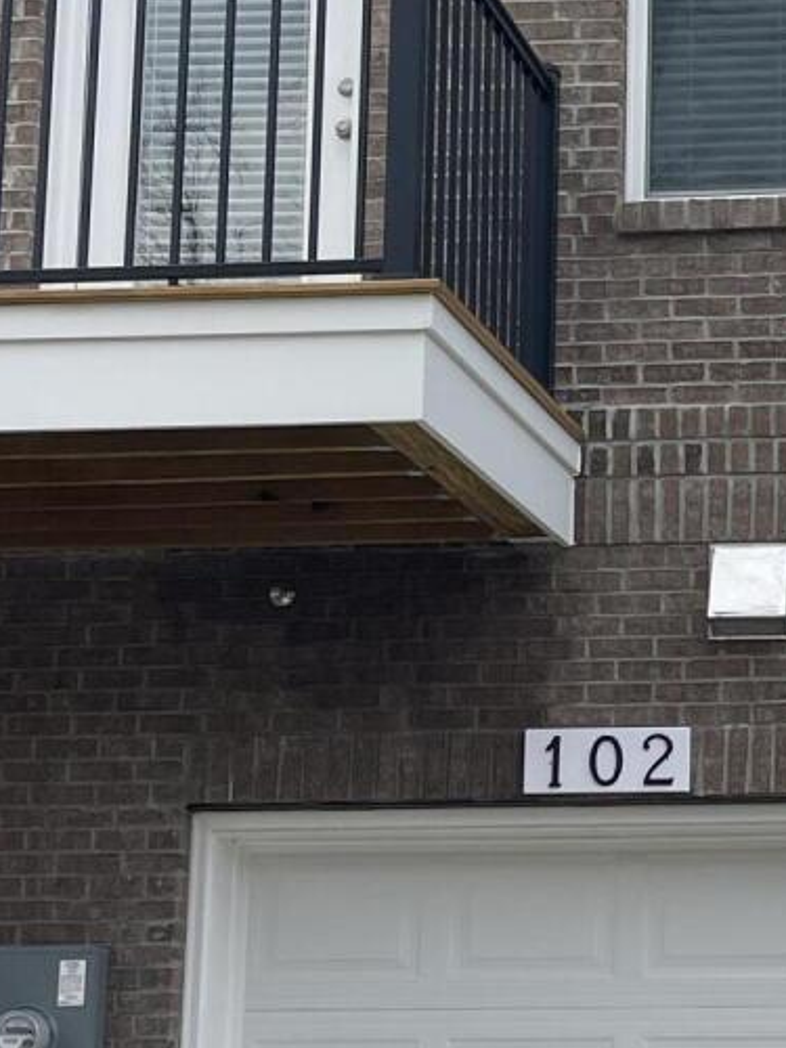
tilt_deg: +11.4
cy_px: 463
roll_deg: -0.1
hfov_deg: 14.4
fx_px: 3028
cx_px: 878
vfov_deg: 19.6
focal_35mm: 100
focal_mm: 5.1
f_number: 1.6
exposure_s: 1/874
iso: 32
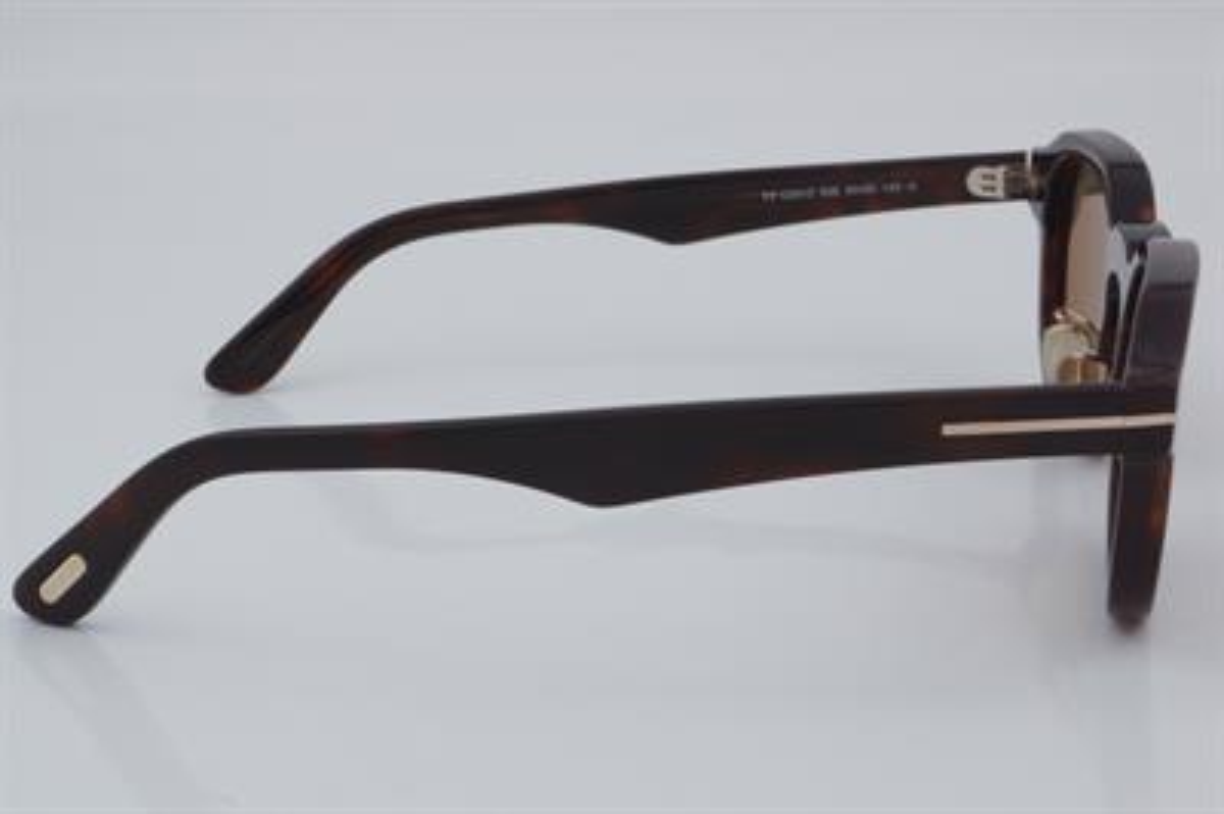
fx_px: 2548
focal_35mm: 75
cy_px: 407
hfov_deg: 27.0
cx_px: 612
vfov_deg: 18.2
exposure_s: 1/4
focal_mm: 50
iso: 100
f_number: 32
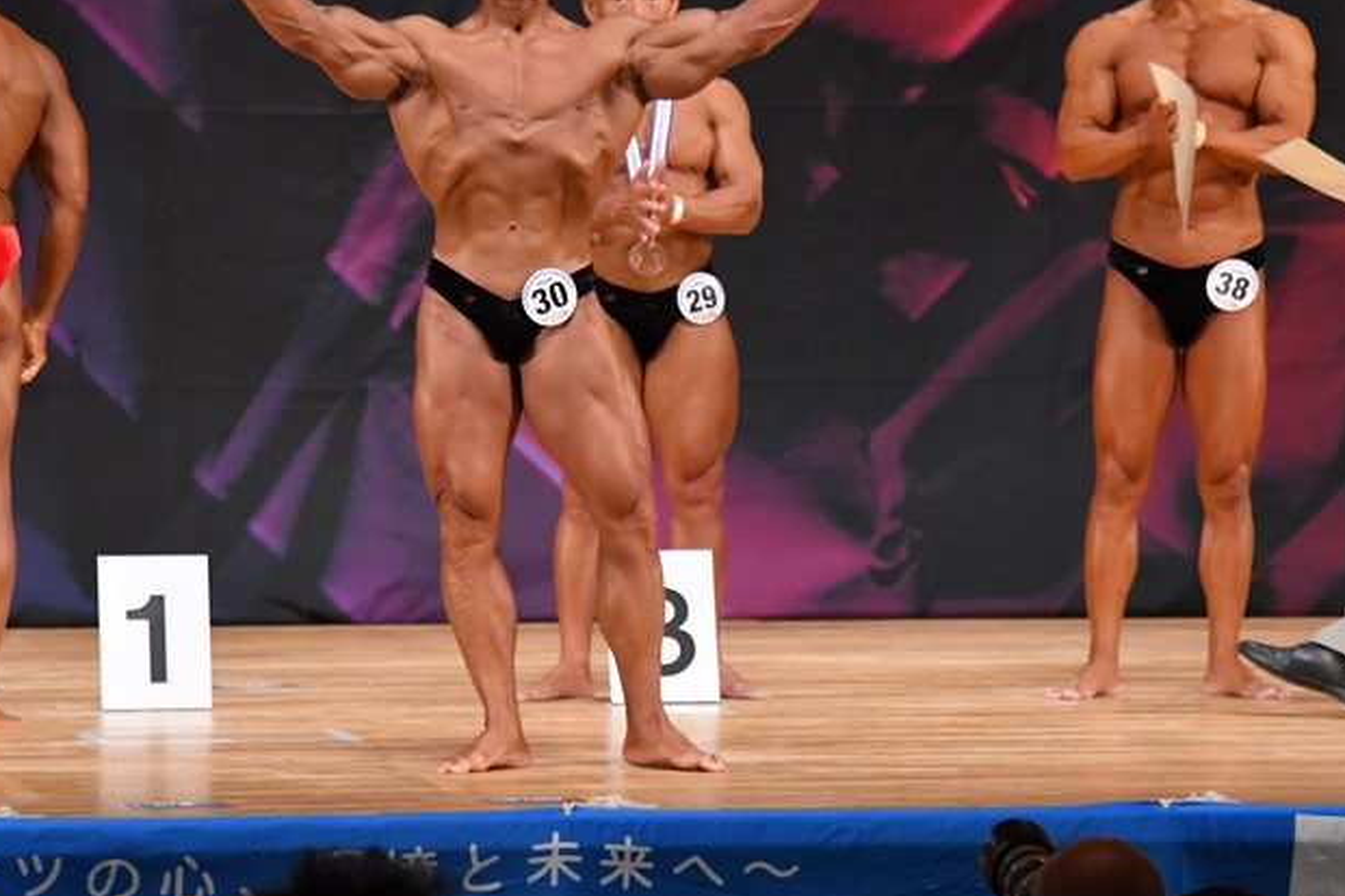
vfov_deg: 4.3
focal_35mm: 318
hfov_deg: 6.5
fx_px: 11880
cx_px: 636
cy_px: 344
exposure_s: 1/400
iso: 5600
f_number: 5.6
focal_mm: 170
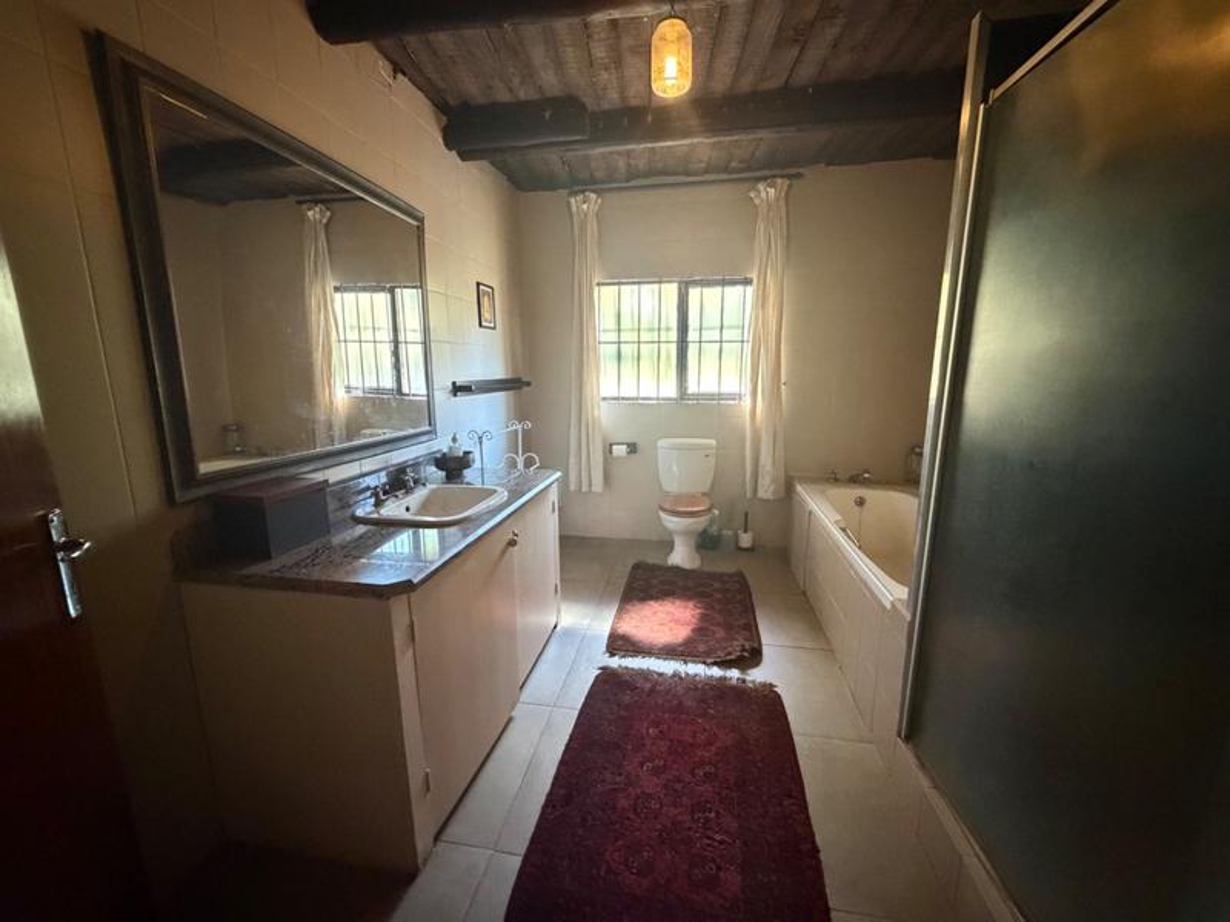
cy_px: 461
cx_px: 615
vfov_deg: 85.7
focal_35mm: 14
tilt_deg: -9.6
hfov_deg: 102.1
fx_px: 497
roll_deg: +1.4
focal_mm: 2.22
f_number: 2.2
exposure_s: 1/50
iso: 1250
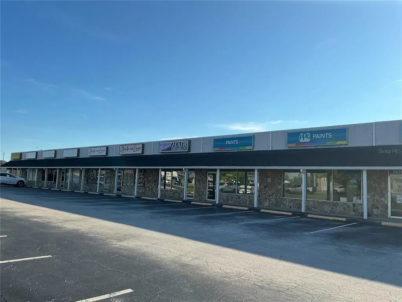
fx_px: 337
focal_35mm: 29
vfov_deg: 48.2
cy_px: 151
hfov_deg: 61.7
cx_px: 201
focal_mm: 3
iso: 25
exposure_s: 1/2141
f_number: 1.8
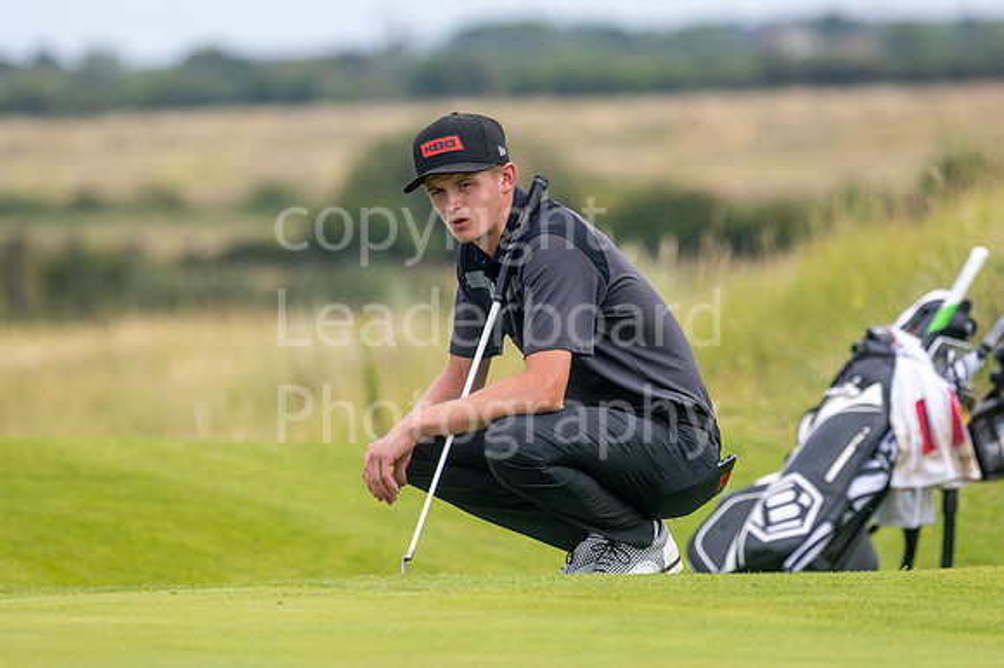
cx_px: 489
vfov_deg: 2.9
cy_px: 323
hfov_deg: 4.4
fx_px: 13032
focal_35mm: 468
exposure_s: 1/800
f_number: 5
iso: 160
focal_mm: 300
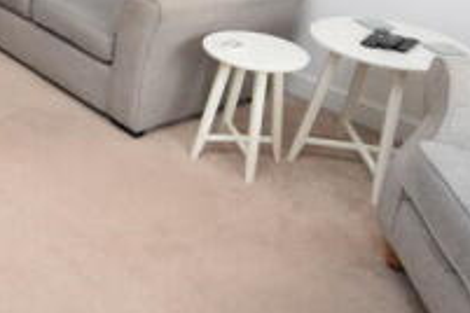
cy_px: 20
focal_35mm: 49
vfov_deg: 26.4
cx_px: -27
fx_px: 640
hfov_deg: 35.4
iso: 800
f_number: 4
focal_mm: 10
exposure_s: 1/60
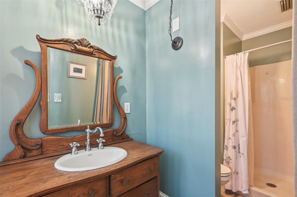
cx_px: 148
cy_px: 98
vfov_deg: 71.9
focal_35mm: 16
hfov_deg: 95.0
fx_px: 136
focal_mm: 16.5
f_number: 8
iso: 400
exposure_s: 1/2.5
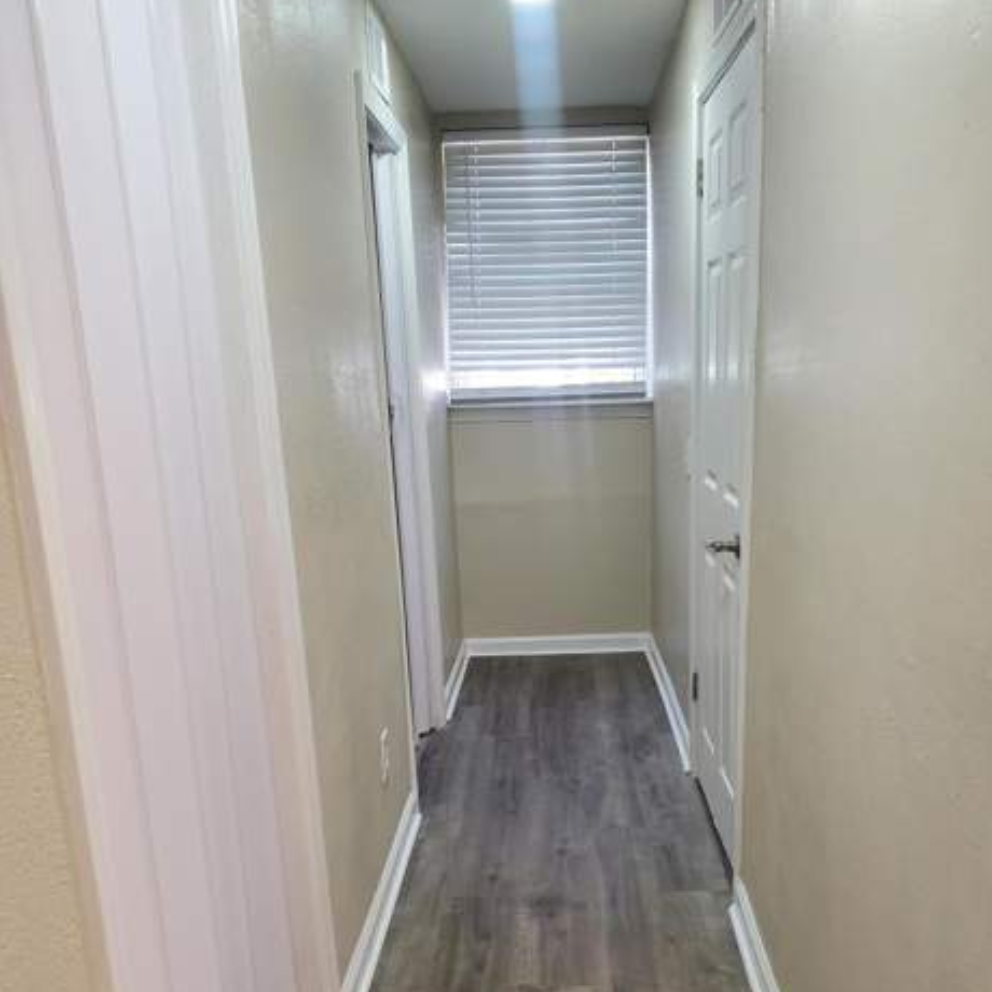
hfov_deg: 51.1
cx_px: 515
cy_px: 638
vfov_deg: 50.4
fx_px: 1038
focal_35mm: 32
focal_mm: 4.3
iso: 200
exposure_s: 1/60
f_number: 2.4
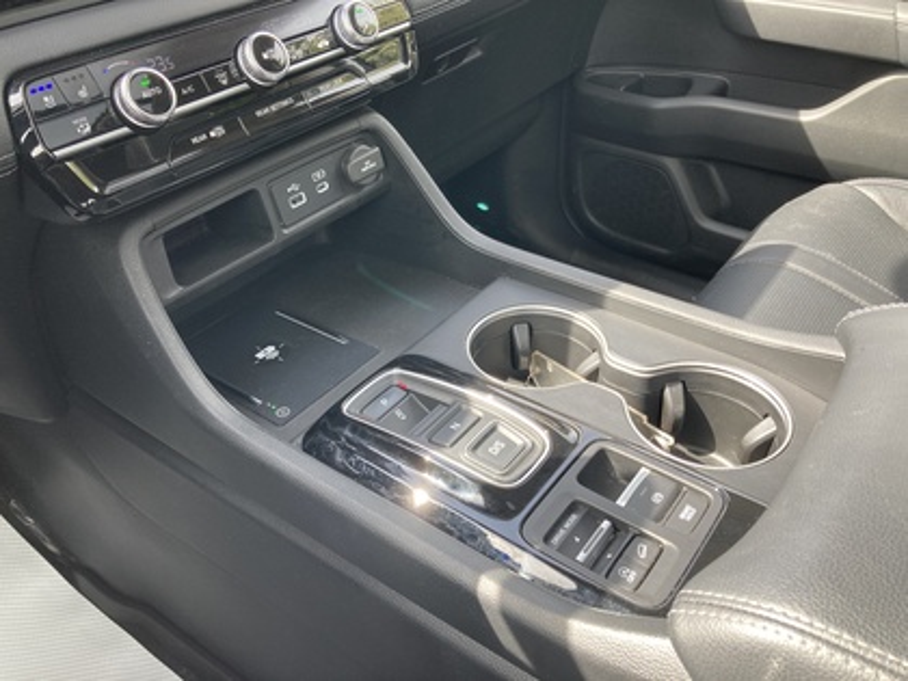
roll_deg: +0.0
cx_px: 454
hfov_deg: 63.4
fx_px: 734
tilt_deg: -37.7
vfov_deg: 49.7
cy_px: 340
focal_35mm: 28
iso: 50
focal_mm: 3.99
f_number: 1.8
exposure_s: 1/121
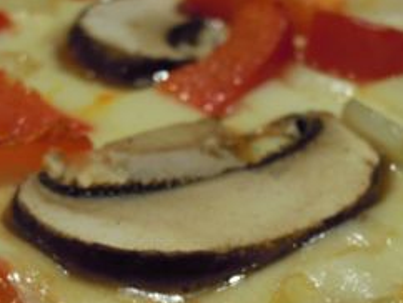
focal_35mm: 74
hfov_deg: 26.3
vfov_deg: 18.8
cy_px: 371
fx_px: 862
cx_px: 226
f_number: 2.7
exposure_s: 1/30
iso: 160
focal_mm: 5
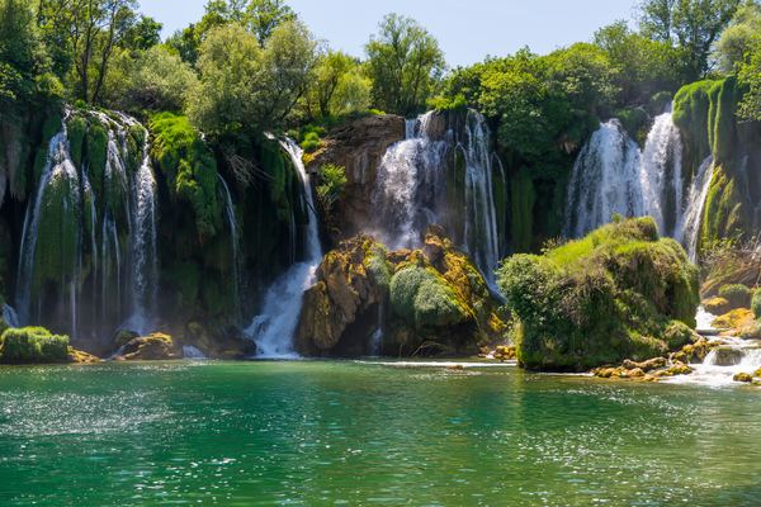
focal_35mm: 51
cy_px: 254
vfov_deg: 26.5
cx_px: 380
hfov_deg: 38.9
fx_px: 1078
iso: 100
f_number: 4.2
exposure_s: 1/125
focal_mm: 34
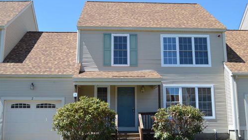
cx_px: 124
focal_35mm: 38
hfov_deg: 52.8
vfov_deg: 31.2
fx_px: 250
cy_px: 78
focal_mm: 24
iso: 100
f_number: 6.3
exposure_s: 1/160
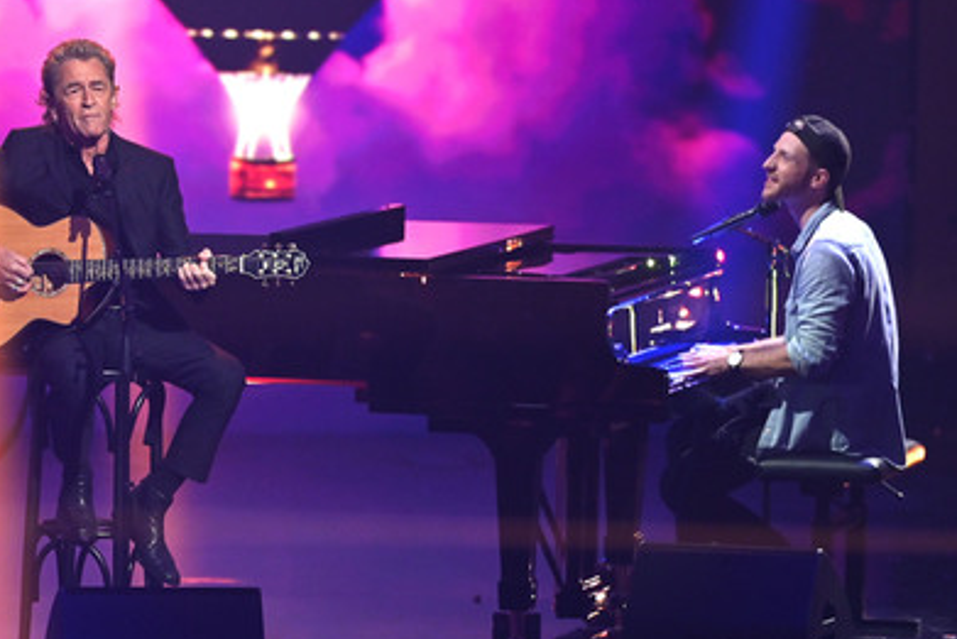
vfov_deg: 6.0
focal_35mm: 230
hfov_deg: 8.9
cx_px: 421
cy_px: 335
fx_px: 6116
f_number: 2.8
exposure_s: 1/400
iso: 1600
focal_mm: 200
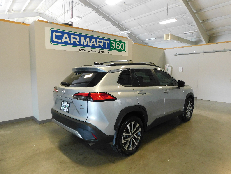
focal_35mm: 23
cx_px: 116
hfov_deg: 73.9
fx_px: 153
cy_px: 87
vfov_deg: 58.9
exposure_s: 1/25
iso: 400
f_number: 3
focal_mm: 4
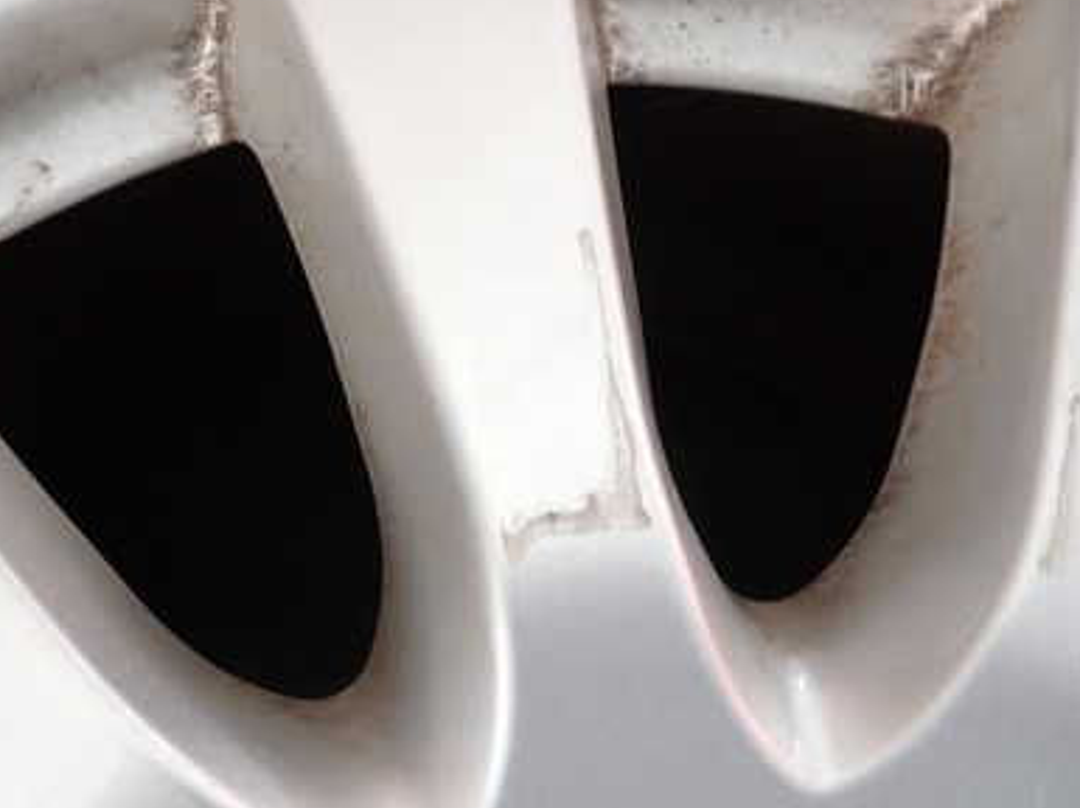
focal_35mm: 39
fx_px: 1216
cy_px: 384
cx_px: 407
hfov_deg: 47.5
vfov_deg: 36.8
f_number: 2
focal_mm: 4.5
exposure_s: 1/60
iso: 100
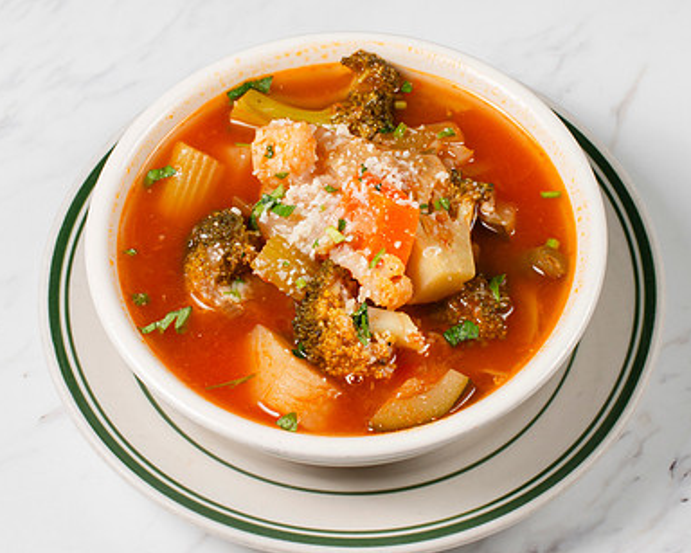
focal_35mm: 106
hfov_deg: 18.1
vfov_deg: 14.5
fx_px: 2167
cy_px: 244
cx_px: 343
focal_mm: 50
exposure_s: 1/200
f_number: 14
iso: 200
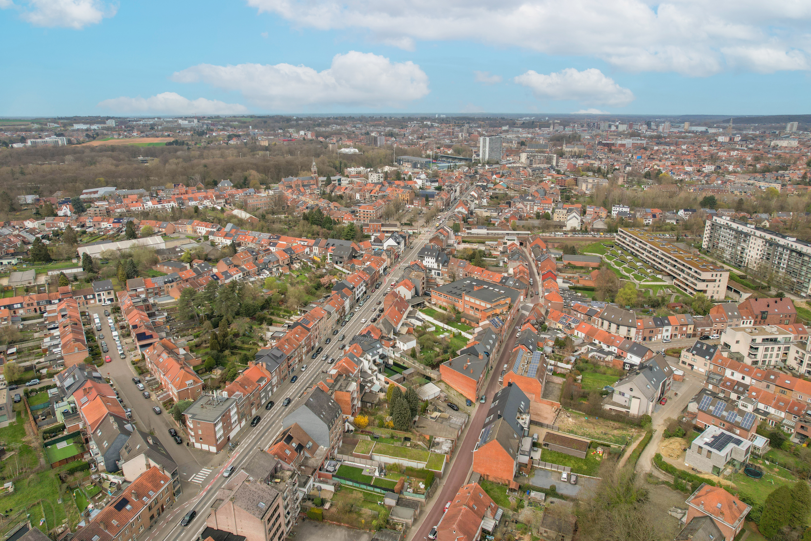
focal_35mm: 22
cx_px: 406
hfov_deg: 78.6
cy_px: 270
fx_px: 496
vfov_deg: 57.2
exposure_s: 1/1000
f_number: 2.8
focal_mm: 8.38
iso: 100
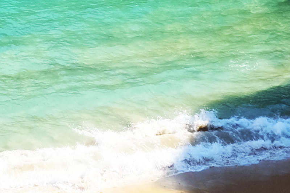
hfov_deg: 10.1
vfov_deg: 6.7
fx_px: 1635
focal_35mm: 203
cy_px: -108
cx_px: 46
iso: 400
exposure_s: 1/420
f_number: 7.1
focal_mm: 22.2
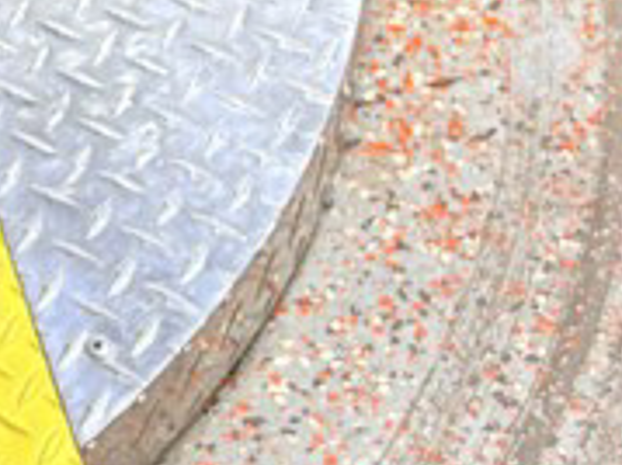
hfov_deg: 11.1
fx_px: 2783
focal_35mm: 155
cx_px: -791
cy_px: -573
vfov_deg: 8.8
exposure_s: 1/120
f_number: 1.6
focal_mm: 5.96
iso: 64
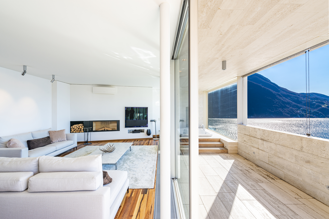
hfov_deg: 104.3
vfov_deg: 81.2
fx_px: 128
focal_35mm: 14
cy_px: 110
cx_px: 164
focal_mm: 14
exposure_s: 1/25
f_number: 9
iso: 100
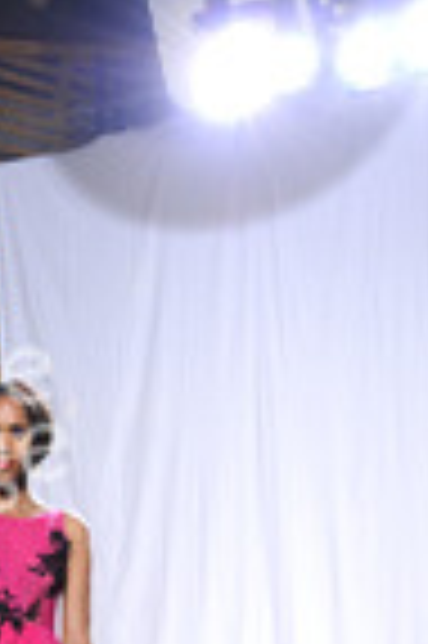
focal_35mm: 101
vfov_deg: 19.5
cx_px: -29
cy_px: 680
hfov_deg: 13.3
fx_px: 1805
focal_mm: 24
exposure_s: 1/400
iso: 1000
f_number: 5.6
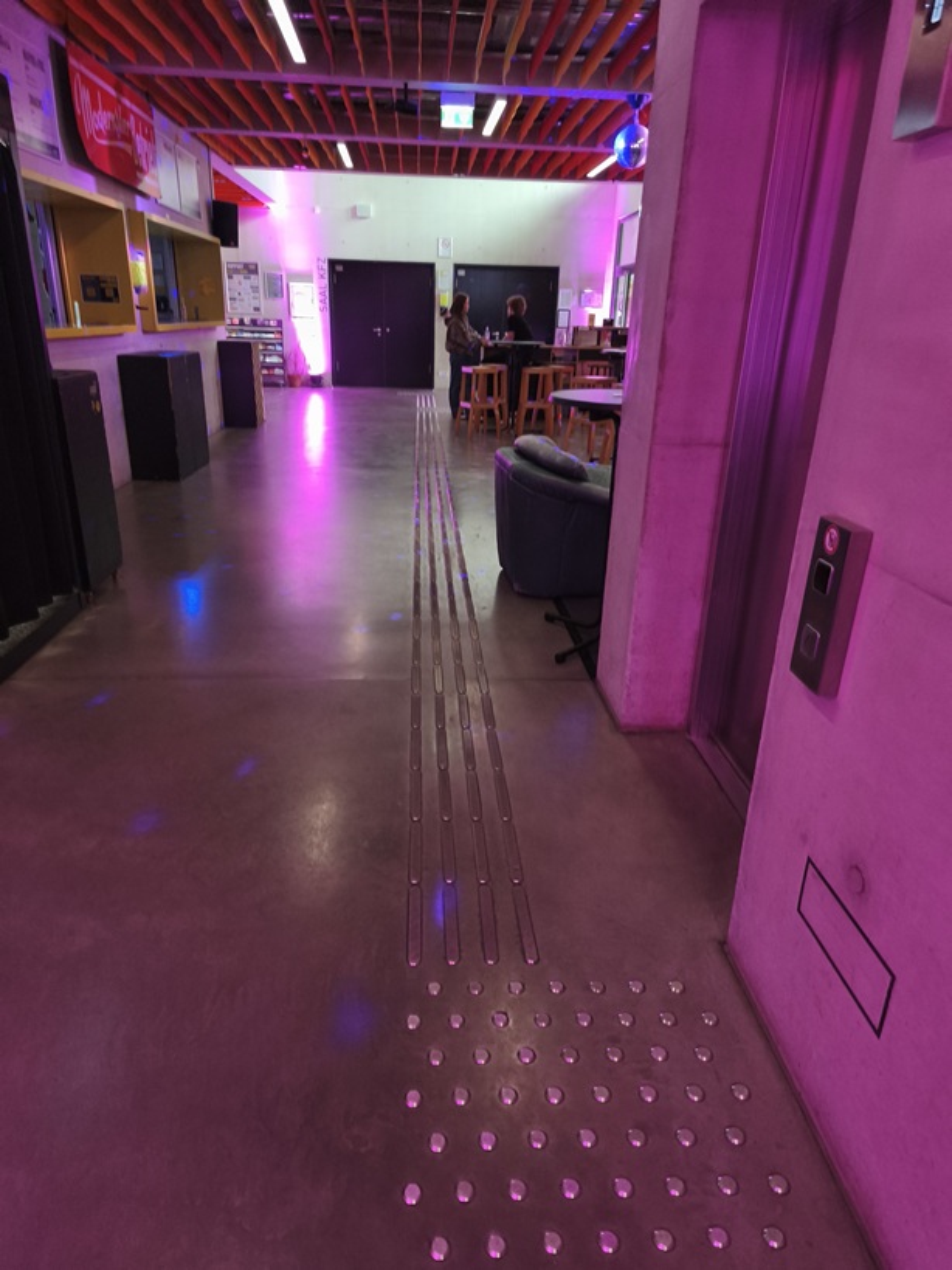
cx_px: 476
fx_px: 844
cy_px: 635
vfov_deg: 73.9
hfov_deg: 58.9
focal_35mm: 23
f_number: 1.7
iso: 800
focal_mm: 5.35
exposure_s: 1/34.3
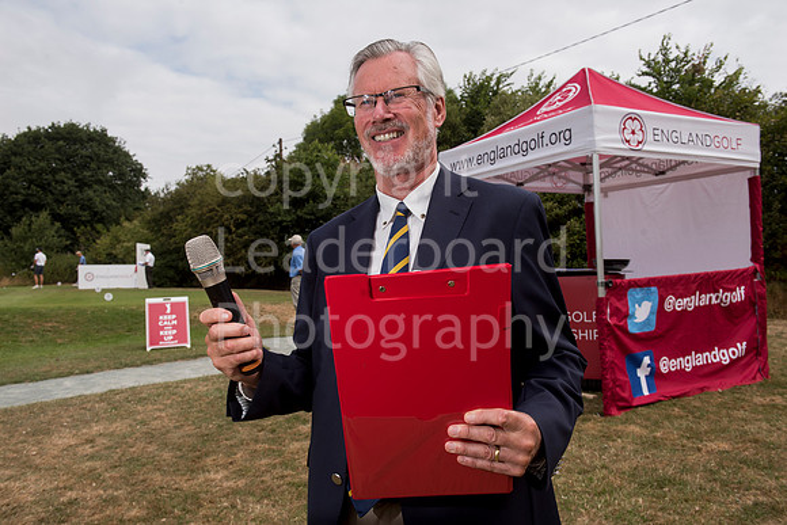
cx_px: 394
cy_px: 262
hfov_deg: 63.6
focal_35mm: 29
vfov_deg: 45.0
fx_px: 634
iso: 160
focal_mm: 29
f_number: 8
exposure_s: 1/250
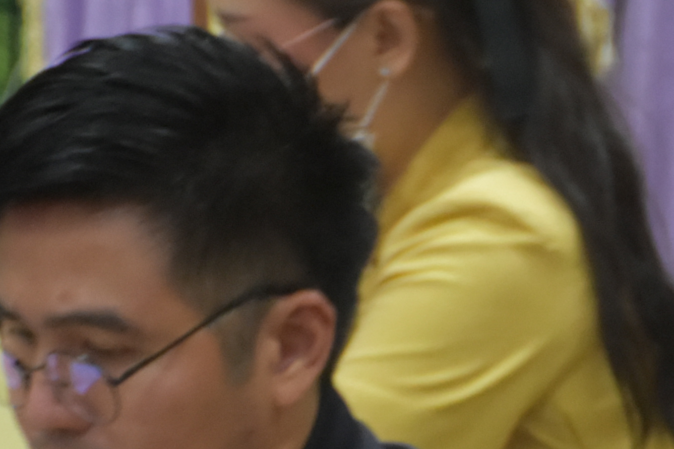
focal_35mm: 350
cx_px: 1292
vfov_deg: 3.9
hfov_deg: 5.8
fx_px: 6552
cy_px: 957
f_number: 4.8
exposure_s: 1/60
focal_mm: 52
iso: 2000
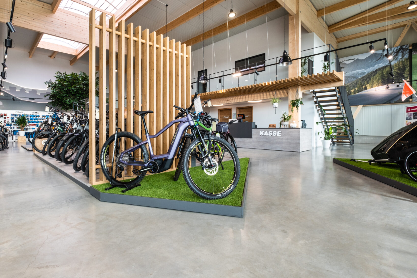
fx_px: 197
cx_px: 193
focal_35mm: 17
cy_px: 129
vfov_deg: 70.3
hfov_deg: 93.1
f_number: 11
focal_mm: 10
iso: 200
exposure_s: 1/10
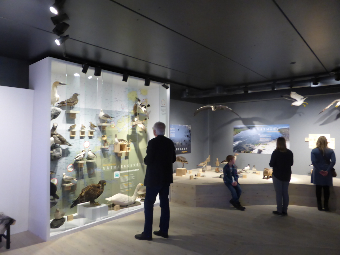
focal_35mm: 25
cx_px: 170
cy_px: 128
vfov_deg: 54.9
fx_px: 246
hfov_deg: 69.4
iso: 400
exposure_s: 1/10
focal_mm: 4.3
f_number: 3.3
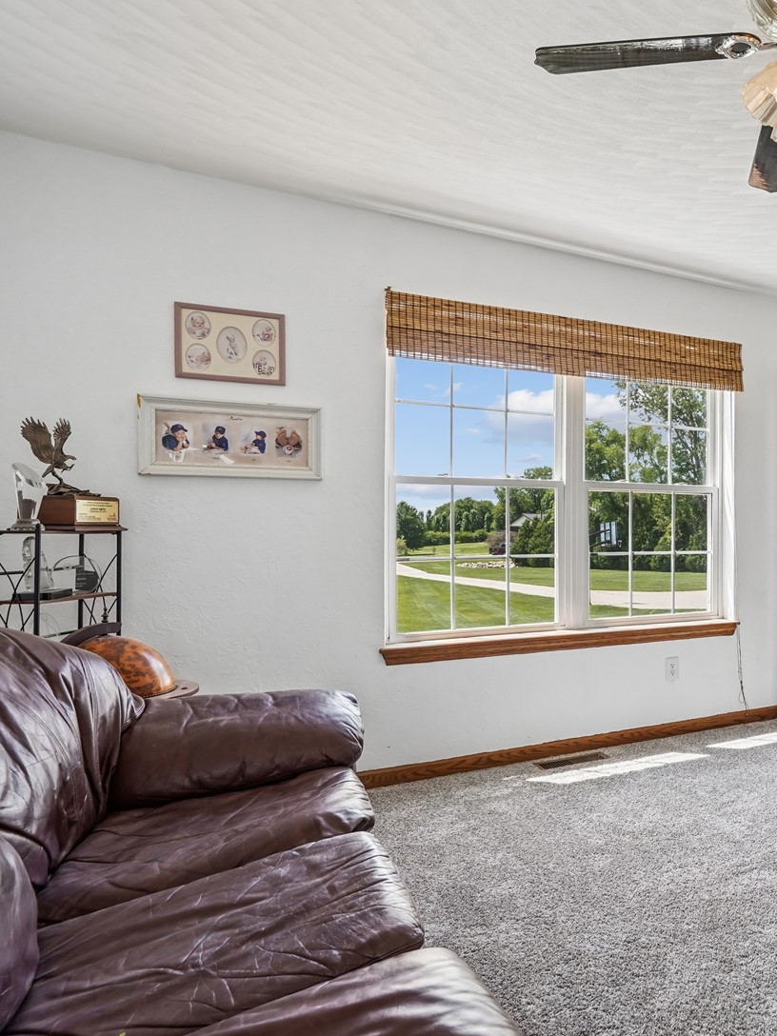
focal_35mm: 24
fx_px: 718
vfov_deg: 71.6
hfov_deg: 48.8
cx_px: 739
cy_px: 522
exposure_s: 1/50
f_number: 9
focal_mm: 16
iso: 400
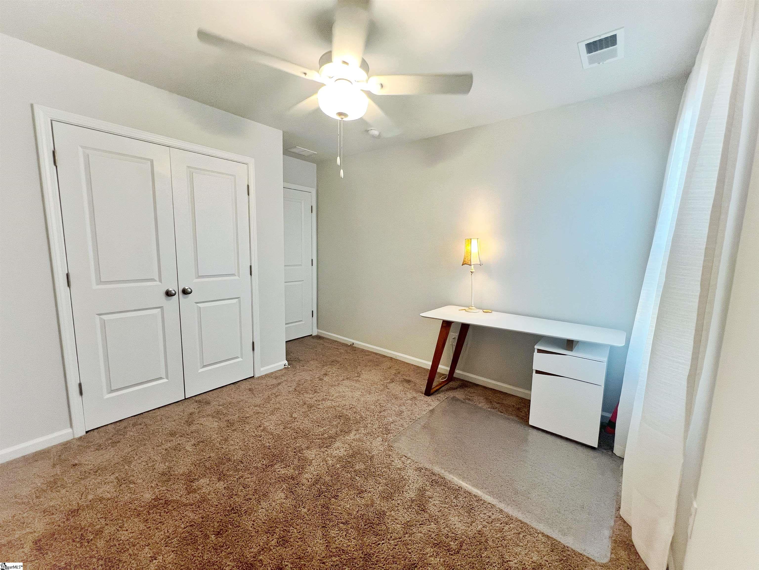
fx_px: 285
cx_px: 380
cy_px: 285
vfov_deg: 89.9
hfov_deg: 106.2
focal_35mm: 13
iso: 125
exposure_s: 1/60
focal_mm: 1.57
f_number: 1.8
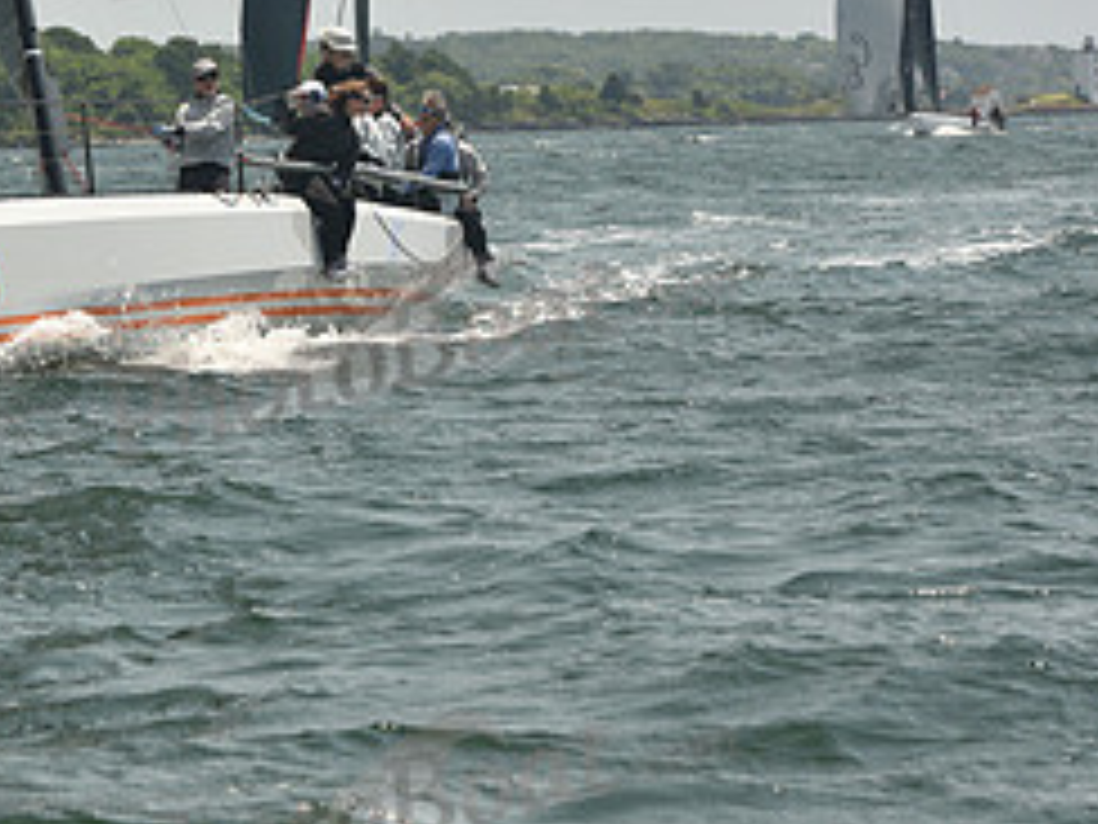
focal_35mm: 210
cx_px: -126
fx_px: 6661
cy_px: 178
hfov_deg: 9.3
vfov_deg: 7.1
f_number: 7.1
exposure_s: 1/640
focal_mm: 92
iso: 250
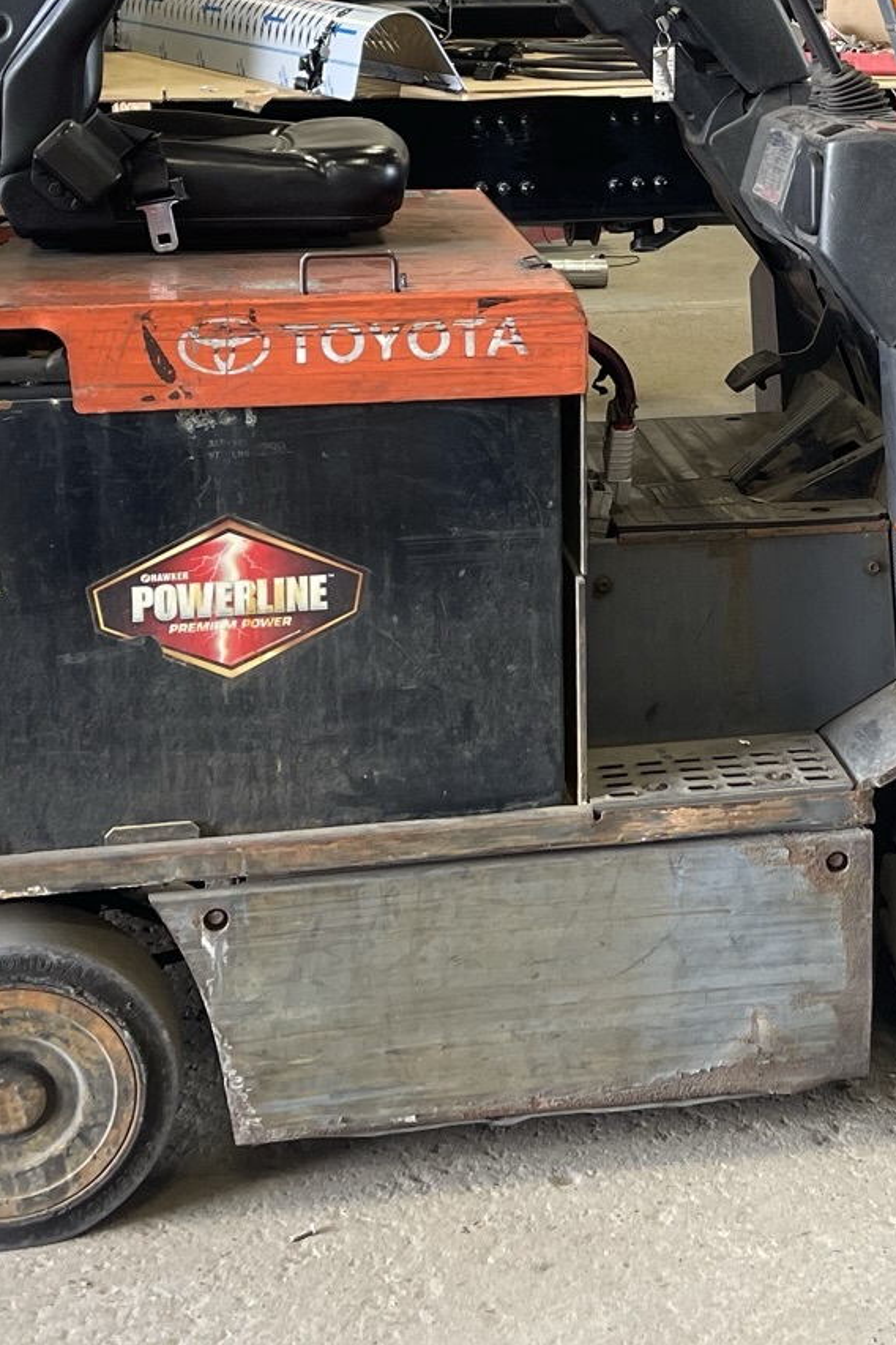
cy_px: 248
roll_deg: +0.5
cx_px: 754
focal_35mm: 65
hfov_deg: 20.6
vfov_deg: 30.1
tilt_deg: -8.8
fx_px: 2426
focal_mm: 5.1
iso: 125
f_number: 1.6
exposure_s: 1/115
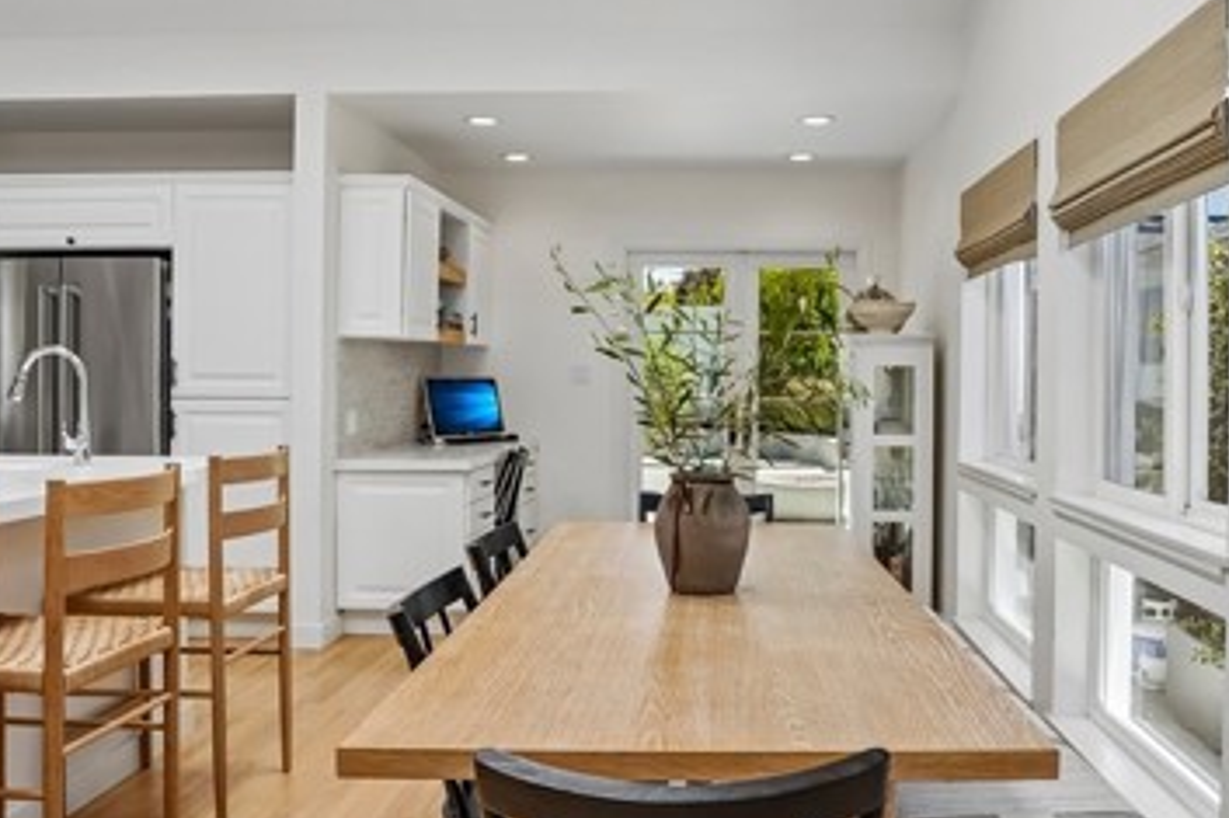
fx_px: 990
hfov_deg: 63.1
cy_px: 407
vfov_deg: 44.9
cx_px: 735
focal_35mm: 29
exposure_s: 1/200
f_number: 8
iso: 400
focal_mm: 16
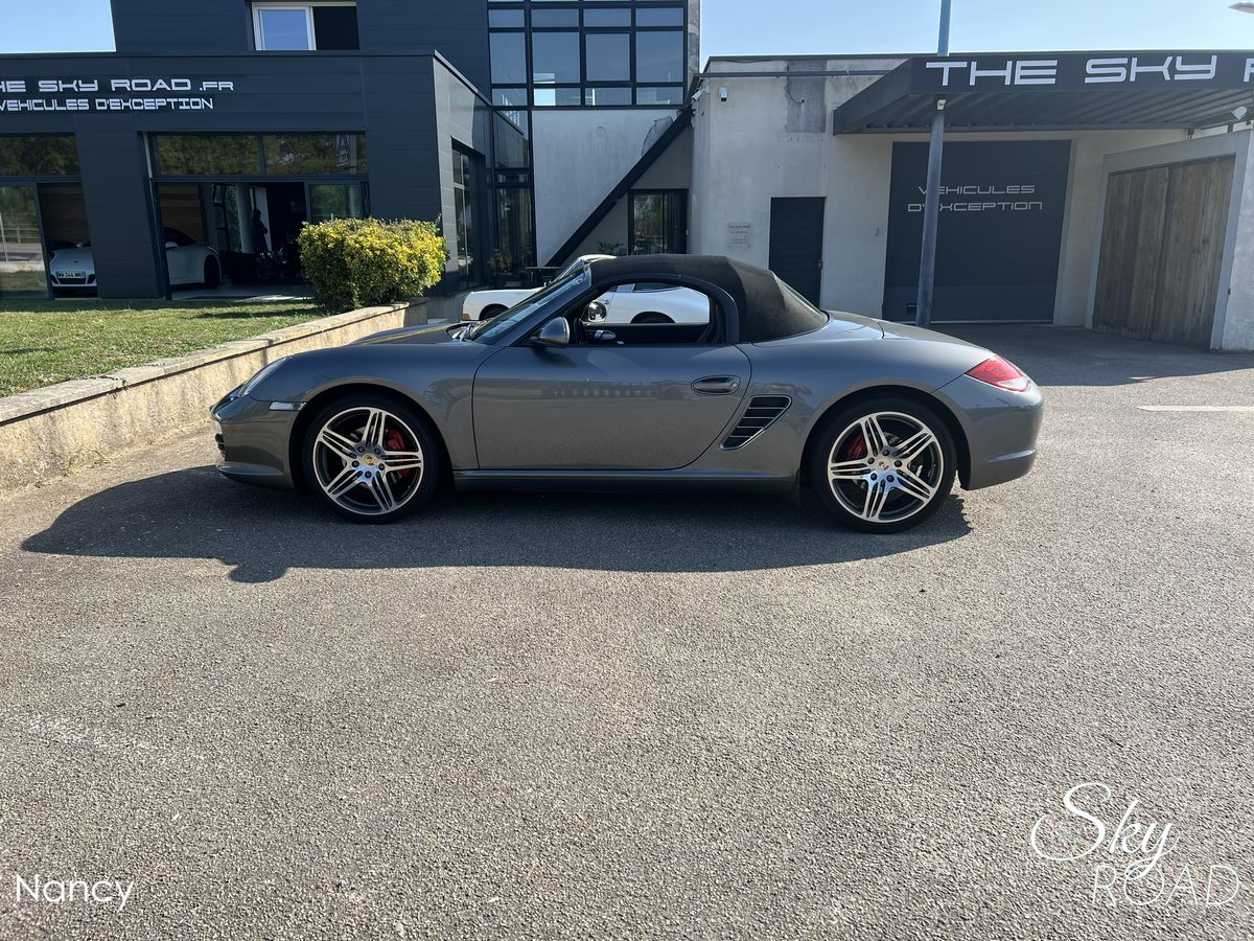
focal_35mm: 26
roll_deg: +0.7
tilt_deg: -14.1
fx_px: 942
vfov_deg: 53.1
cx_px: 627
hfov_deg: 67.3
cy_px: 470
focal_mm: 5.7
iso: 50
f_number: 1.5
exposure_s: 1/1869
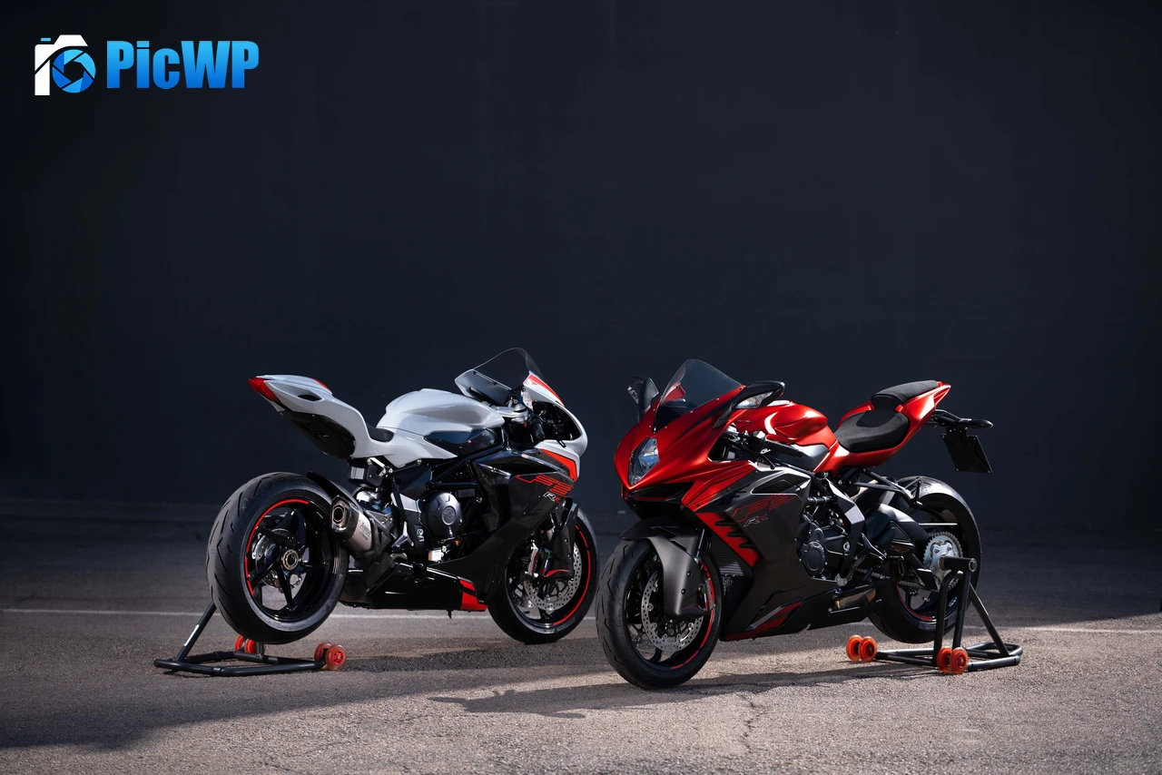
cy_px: 388
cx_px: 581
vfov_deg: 11.7
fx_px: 3777
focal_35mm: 117
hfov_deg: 17.5
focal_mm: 117
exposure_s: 1/800
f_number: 3.2
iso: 50
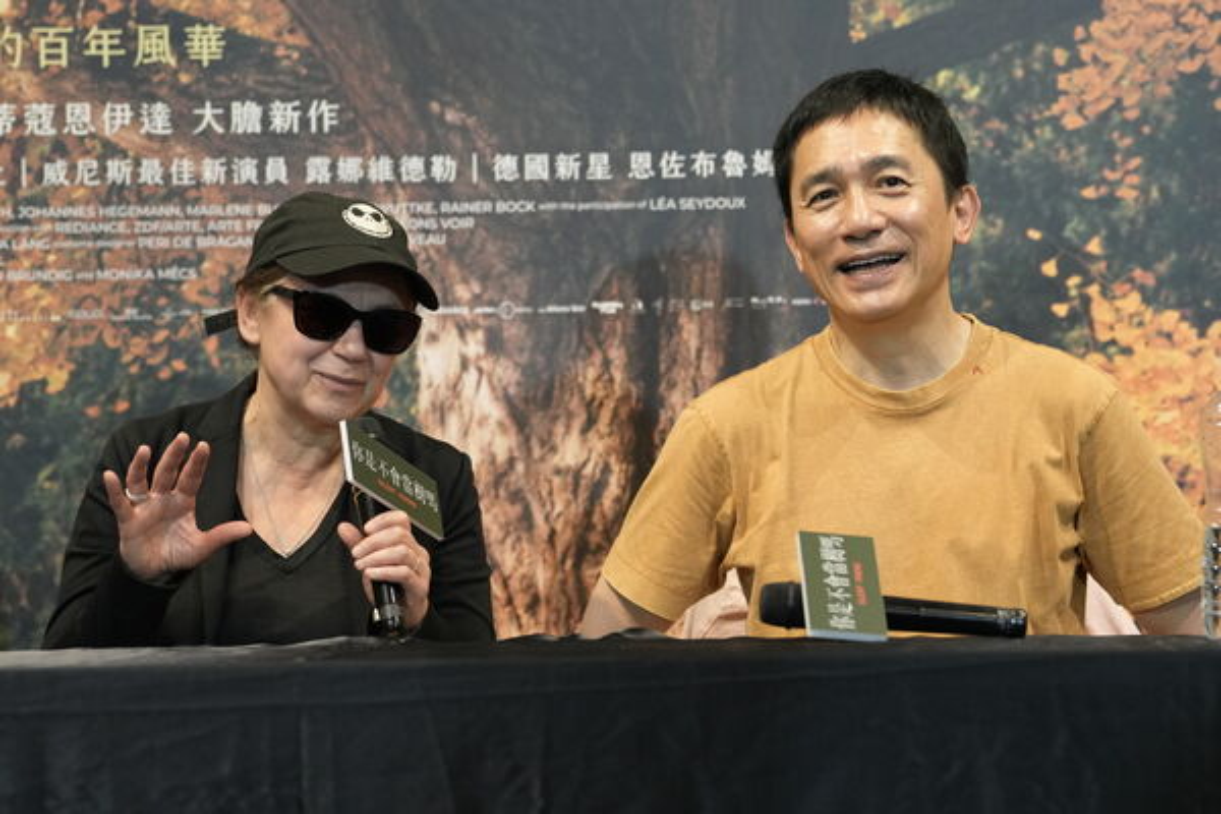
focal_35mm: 109
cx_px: 610
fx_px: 3697
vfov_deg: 12.6
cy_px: 407
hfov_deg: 18.8
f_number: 2.8
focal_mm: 73
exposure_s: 1/250
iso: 1600
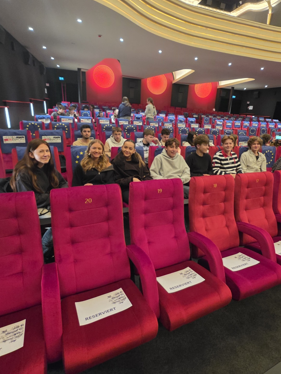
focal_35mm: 18
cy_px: 183
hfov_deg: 71.3
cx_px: 158
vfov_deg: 87.7
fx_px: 195
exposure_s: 1/41.1
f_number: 1.9
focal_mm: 2.2
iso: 800
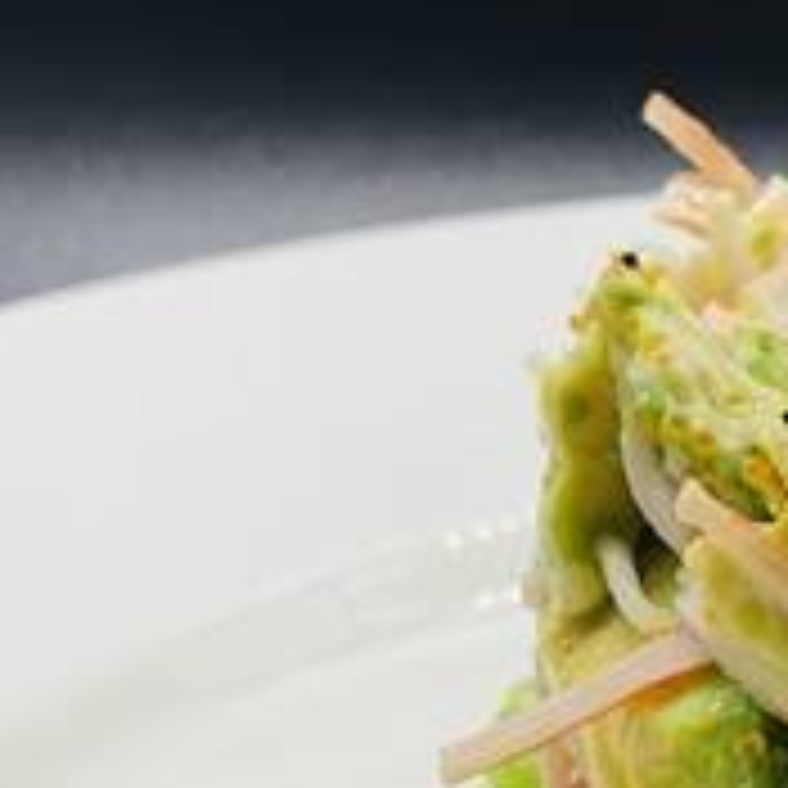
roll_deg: -2.0
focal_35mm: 154
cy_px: 874
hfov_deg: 10.9
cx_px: 1171
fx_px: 3966
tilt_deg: -29.6
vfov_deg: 11.2
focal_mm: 6
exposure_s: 1/121
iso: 125
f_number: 2
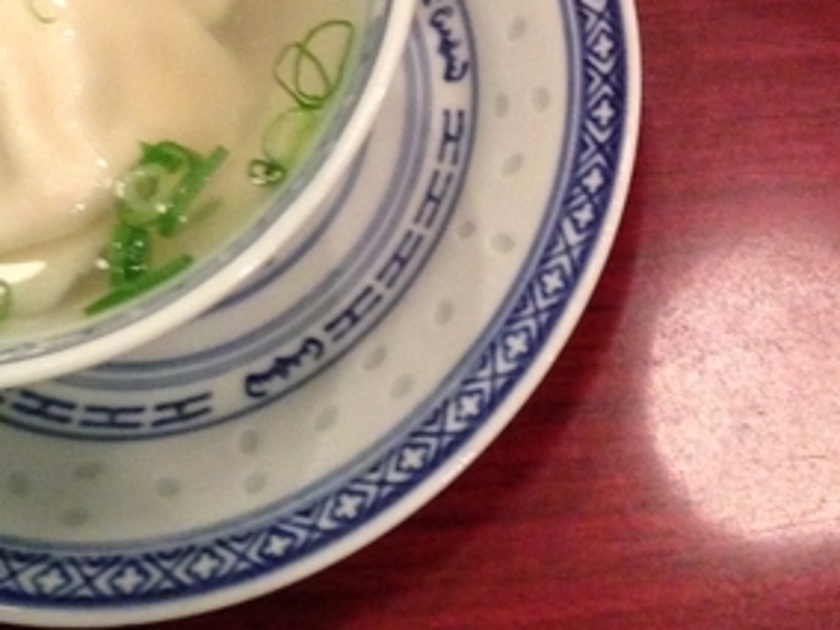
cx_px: 597
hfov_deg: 21.0
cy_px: -240
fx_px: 2257
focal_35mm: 93
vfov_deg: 15.0
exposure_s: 1/20
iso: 320
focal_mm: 4.13
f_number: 2.4
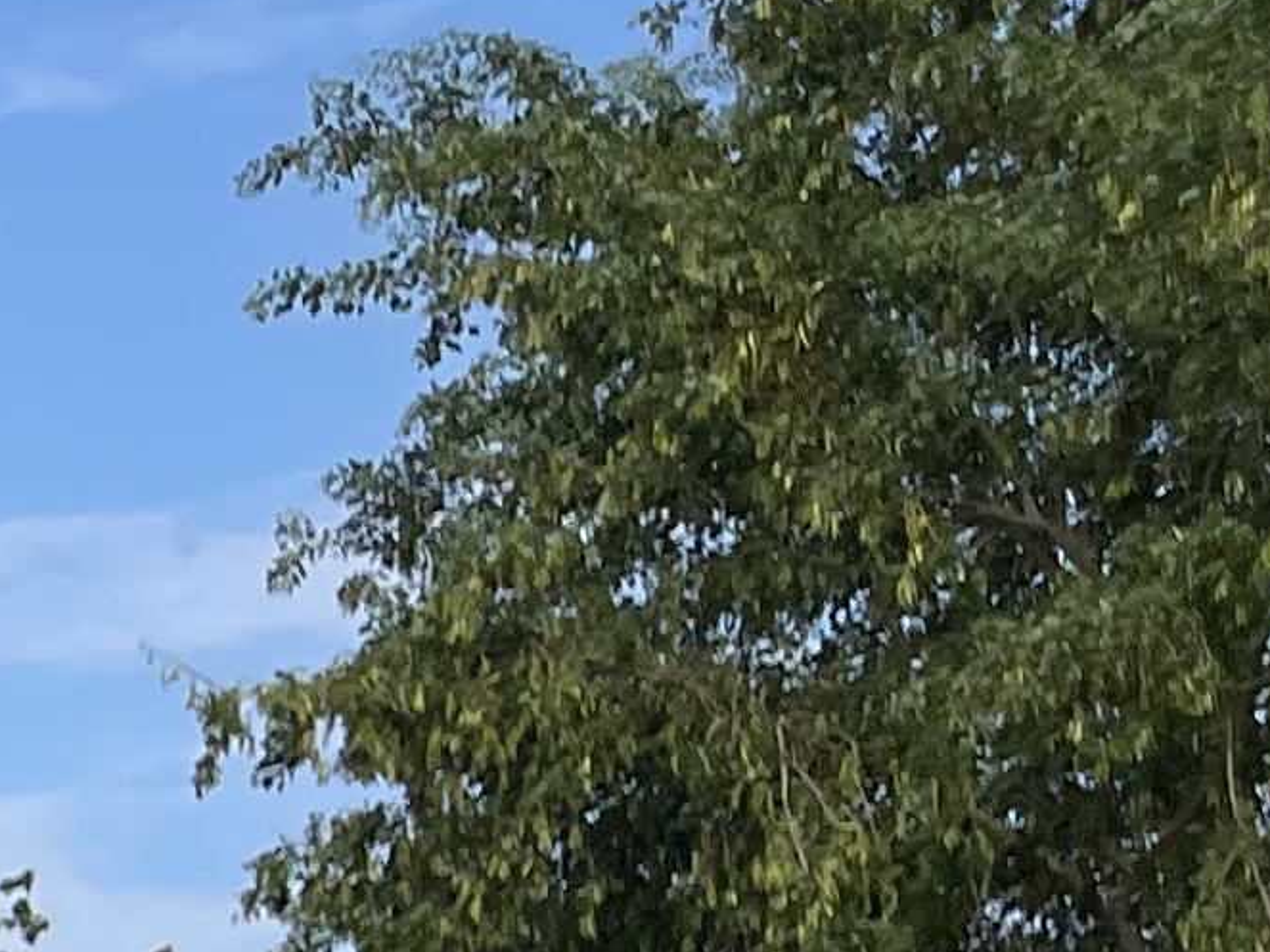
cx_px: -2532
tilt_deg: -10.5
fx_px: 5576
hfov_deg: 9.9
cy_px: 2871
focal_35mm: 152
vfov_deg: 8.3
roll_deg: +3.5
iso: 32
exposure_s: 1/4717
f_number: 1.6
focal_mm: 5.1
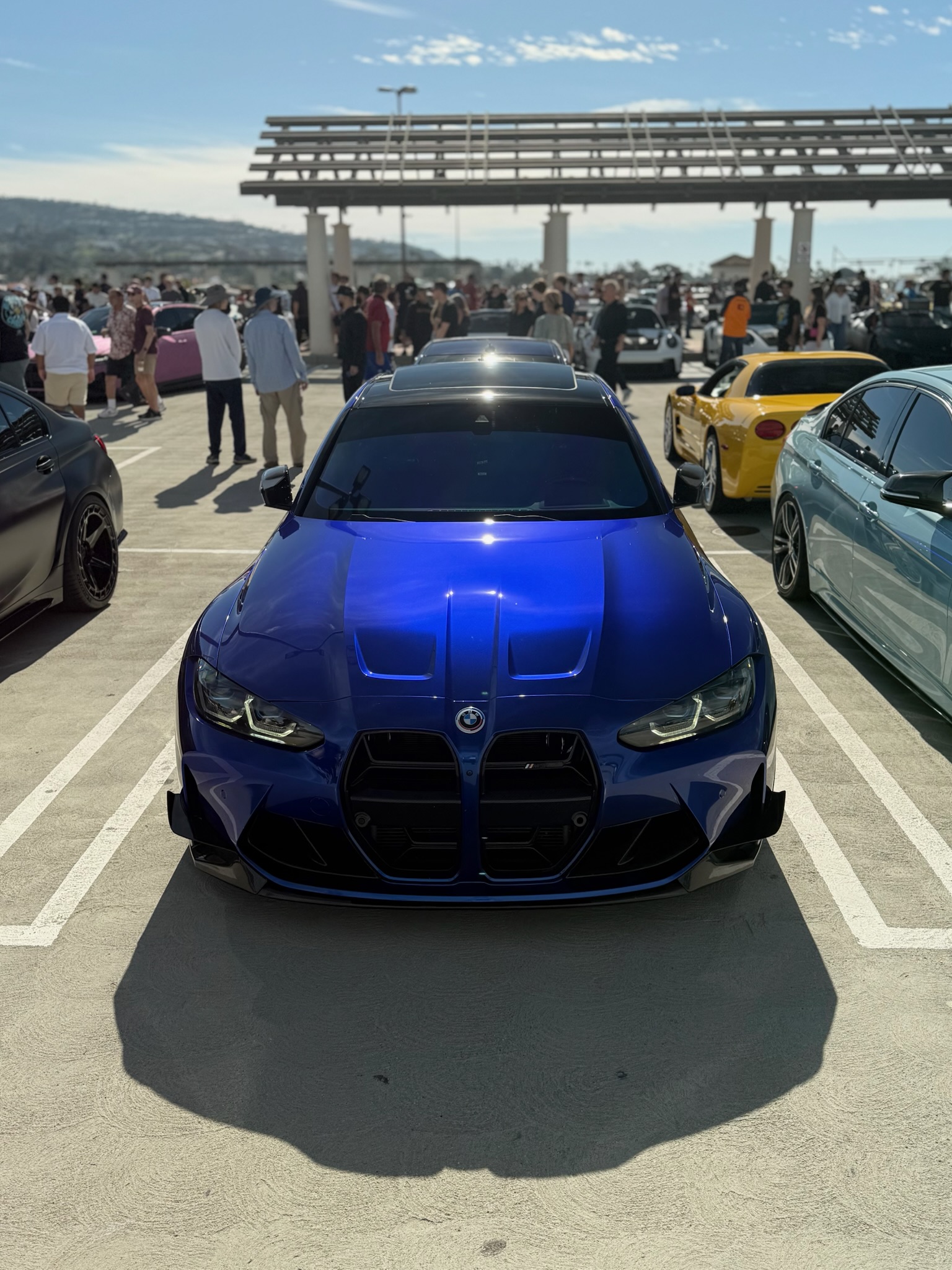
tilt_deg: -16.0
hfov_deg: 56.8
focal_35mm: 24
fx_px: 880
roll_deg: +1.6
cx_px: 476
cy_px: 635
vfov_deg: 71.6
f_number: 1.78
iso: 80
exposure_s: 1/3279
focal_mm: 6.76
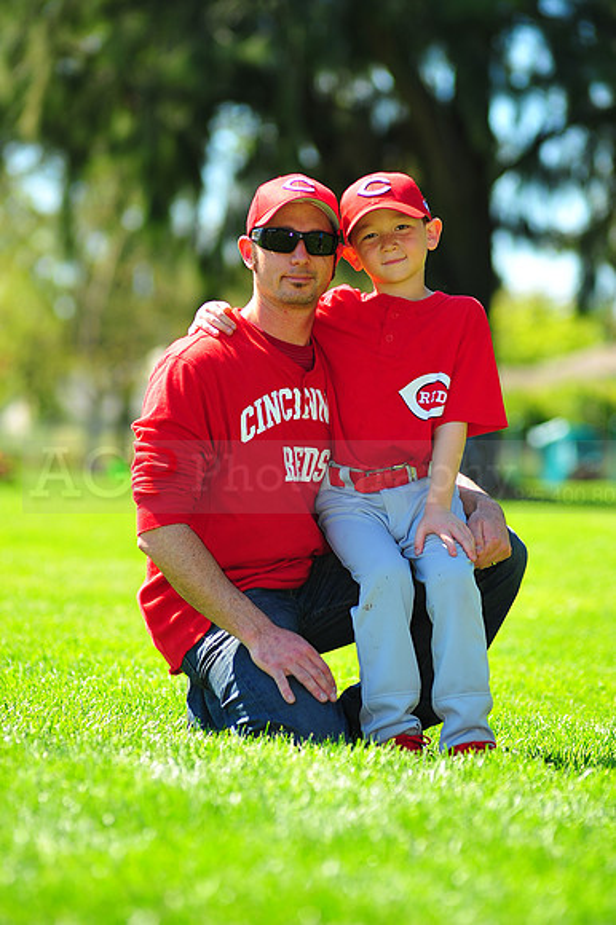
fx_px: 4625
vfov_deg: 11.4
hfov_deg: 7.6
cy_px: 462
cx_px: 308
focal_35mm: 180
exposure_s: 1/500
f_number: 4.5
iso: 200
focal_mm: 180
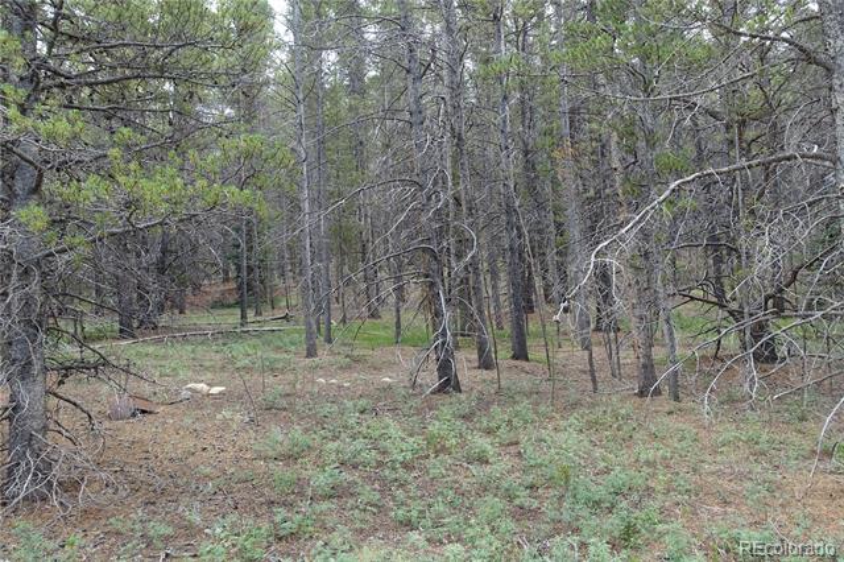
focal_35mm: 24
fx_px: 562
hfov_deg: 73.8
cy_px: 281
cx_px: 422
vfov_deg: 53.1
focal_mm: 8.8
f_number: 3.5
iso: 125
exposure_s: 1/80
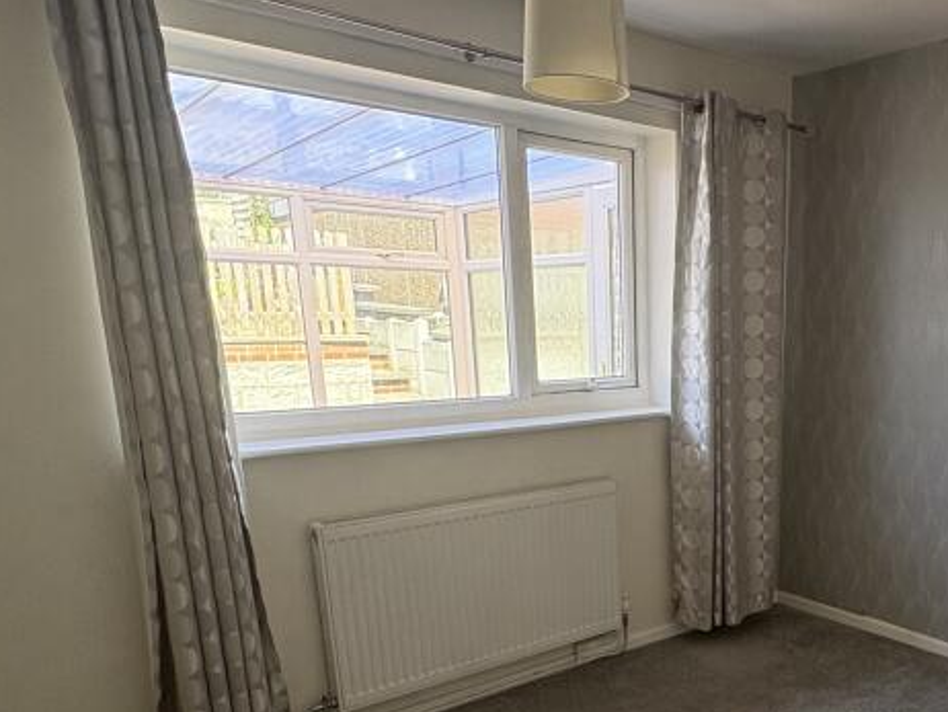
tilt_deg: -14.7
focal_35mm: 31
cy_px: 542
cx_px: 730
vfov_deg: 43.9
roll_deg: +0.0
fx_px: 849
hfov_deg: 55.1
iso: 125
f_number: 2.2
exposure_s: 1/113
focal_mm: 2.22
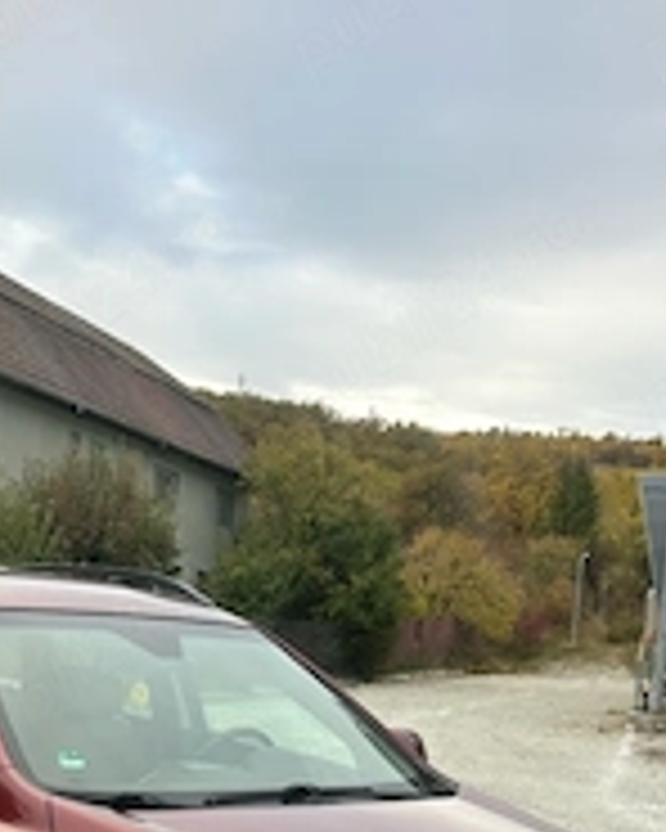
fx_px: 1355
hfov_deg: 27.3
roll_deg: -4.8
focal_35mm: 55
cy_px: 720
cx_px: 176
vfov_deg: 32.7
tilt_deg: -4.7
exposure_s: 1/575
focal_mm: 5.7
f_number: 1.5
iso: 50
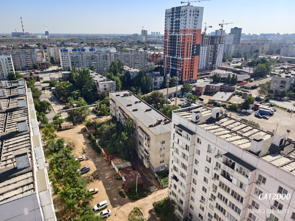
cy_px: 110
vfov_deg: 58.9
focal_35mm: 23
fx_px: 196
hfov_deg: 73.9
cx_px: 148
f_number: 1.57
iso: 72
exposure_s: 1/4032
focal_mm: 6.54
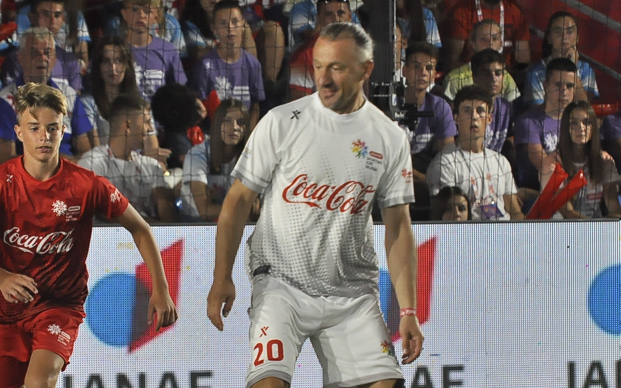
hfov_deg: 5.6
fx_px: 6312
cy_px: 283
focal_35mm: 373
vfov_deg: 3.5
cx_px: 216
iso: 1600
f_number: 2.8
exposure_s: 1/400
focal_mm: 150
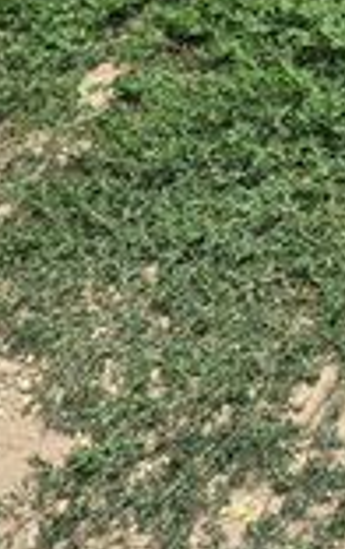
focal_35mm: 104
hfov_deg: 10.9
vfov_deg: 18.1
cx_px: 796
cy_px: -234
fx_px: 1559
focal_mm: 5.4
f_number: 1.8
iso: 25
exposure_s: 1/1429
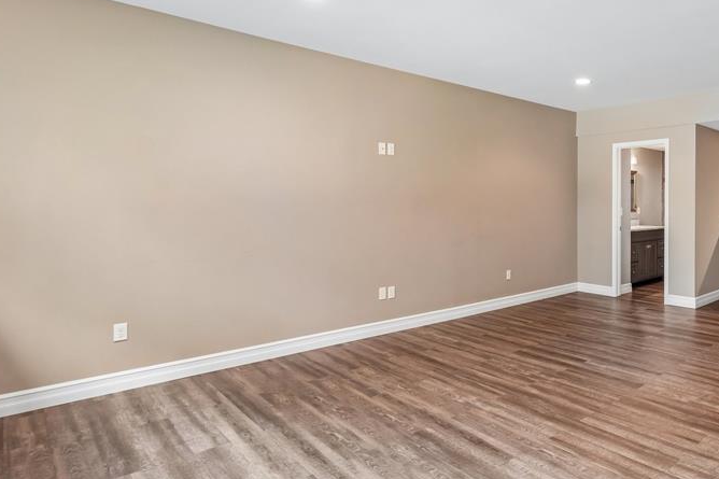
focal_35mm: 23
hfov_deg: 71.1
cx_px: 537
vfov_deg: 55.0
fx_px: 459
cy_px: 212
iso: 400
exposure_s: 1/4
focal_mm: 10
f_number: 8
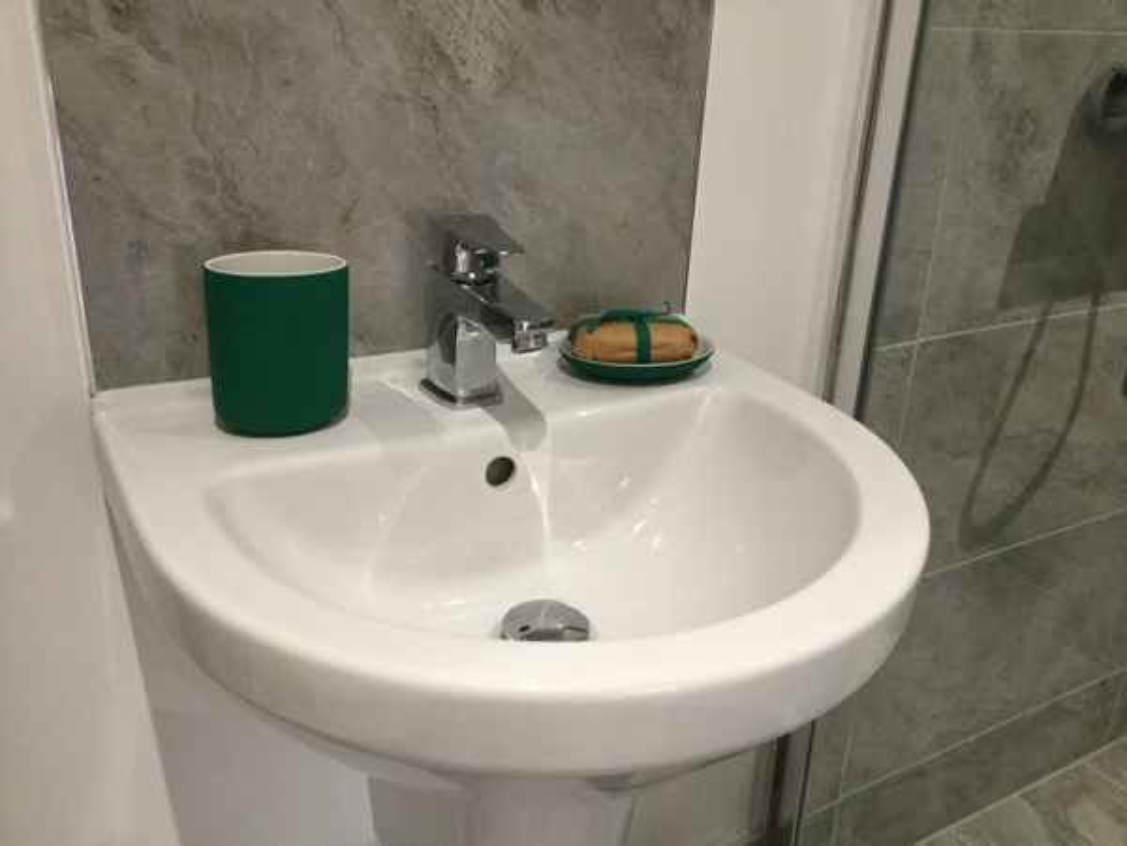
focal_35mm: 31
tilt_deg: -22.5
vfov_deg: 45.4
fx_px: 1009
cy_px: 423
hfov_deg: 58.4
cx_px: 564
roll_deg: -0.6
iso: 125
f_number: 2.4
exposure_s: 1/33
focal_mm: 3.3
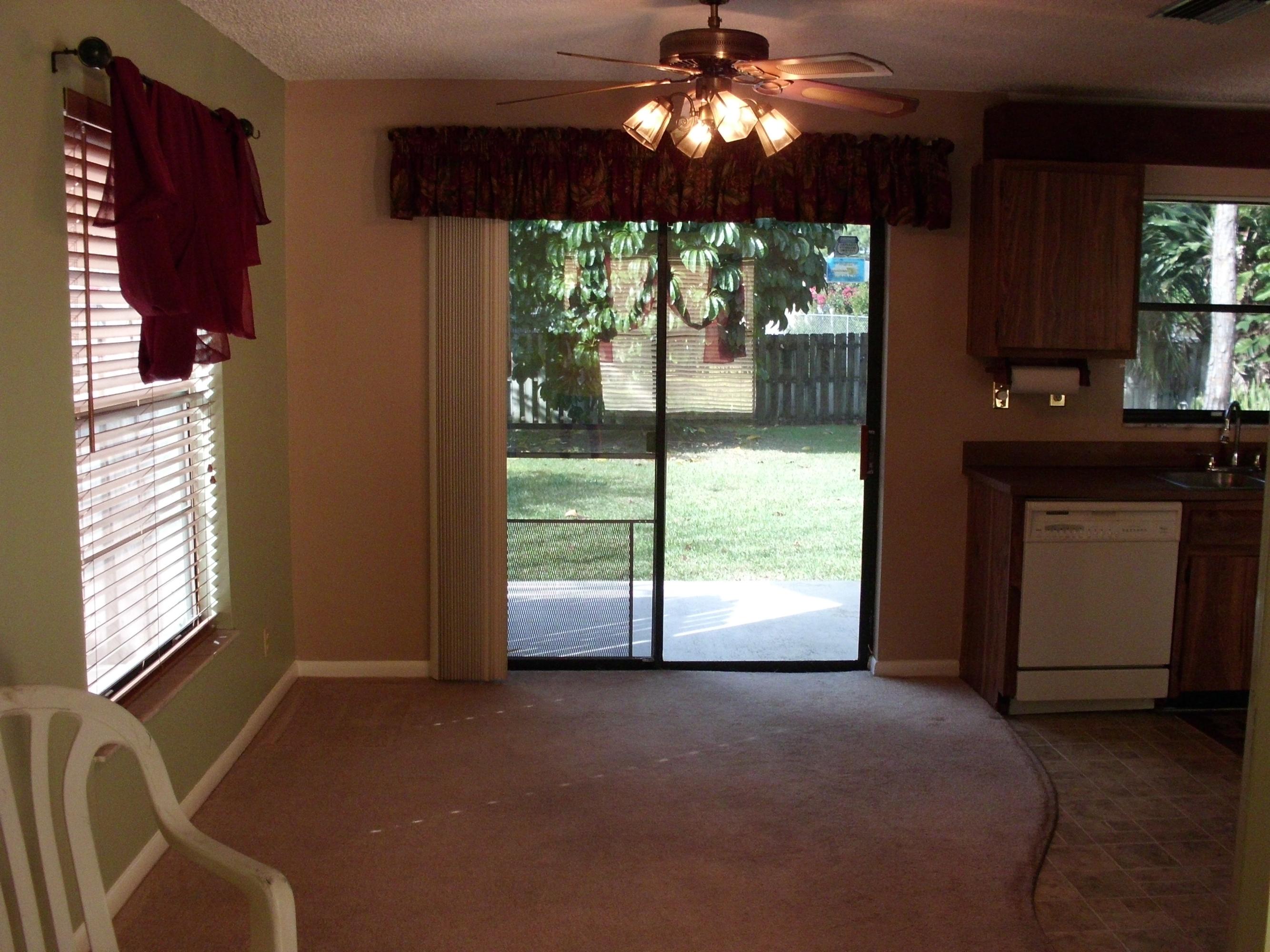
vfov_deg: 39.7
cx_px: 635
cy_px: 476
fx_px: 1321
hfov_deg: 51.4
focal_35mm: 36
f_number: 2.9
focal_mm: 6.3
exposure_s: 1/80
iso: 200
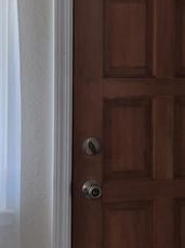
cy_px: 60
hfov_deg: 14.3
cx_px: 130
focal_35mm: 103
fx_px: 736
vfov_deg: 19.0
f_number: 1.8
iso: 160
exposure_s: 1/120
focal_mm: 5.4
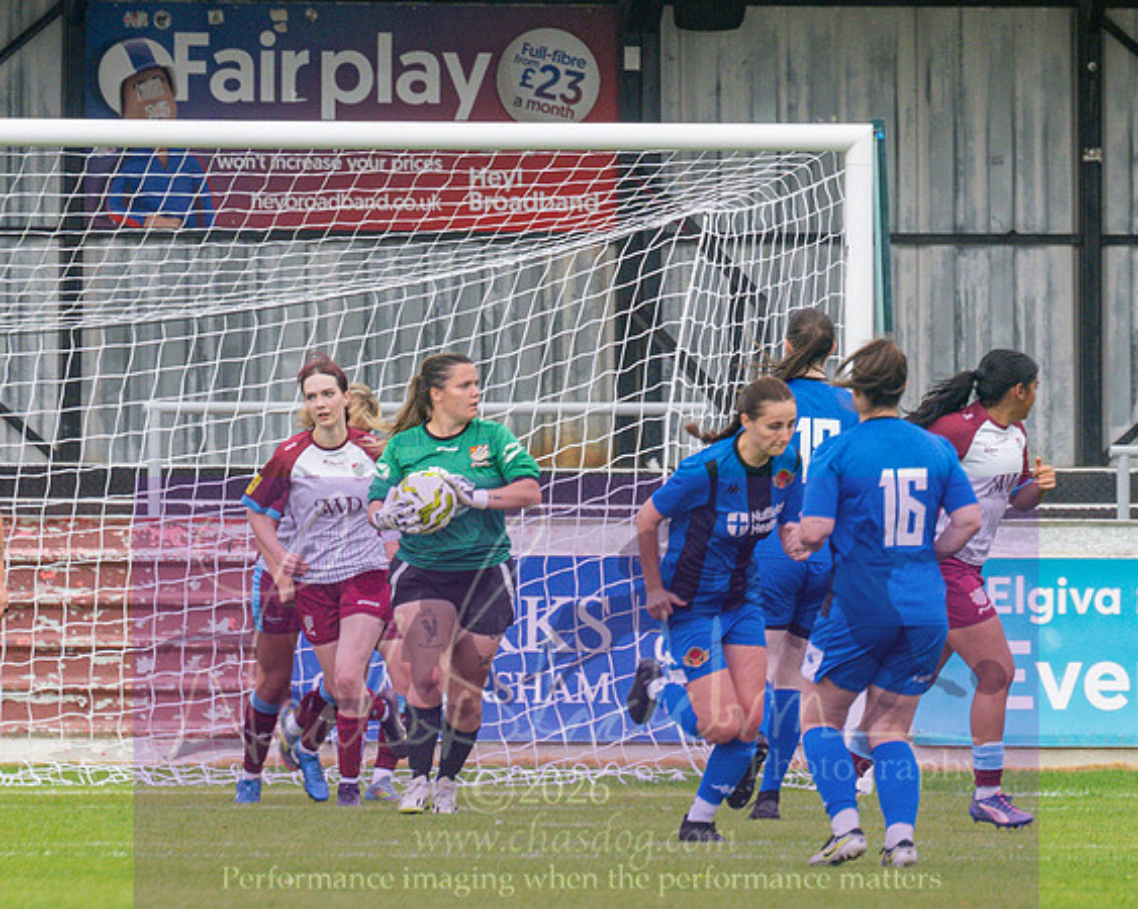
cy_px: 302
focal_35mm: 910
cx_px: 879
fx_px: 30640
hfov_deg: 2.1
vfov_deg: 1.7
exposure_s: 1/1000
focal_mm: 300
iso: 640
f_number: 4
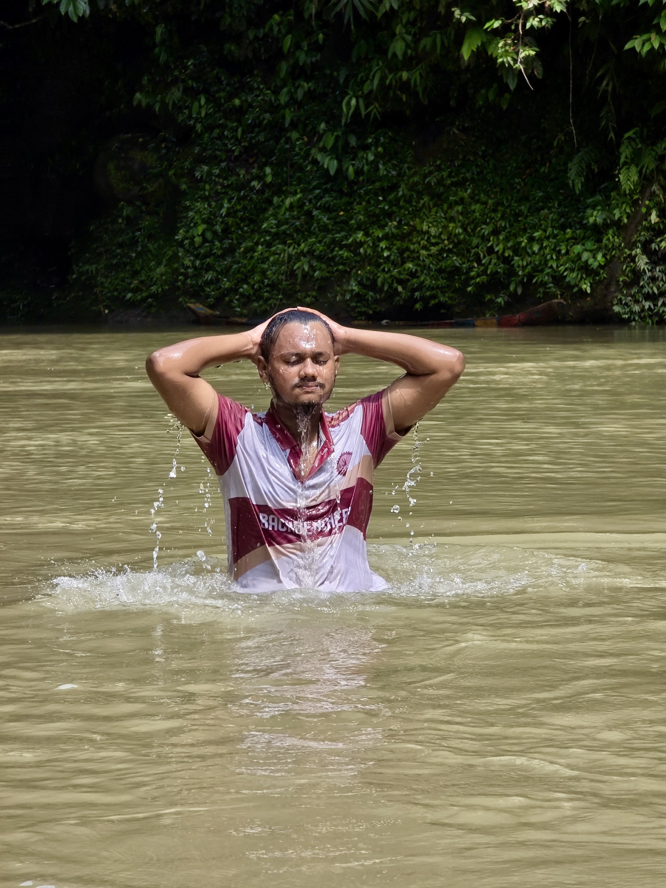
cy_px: 444
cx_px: 333
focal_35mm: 115
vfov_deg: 17.1
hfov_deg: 12.9
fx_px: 2950
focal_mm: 18.6
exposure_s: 1/518
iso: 64
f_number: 3.4
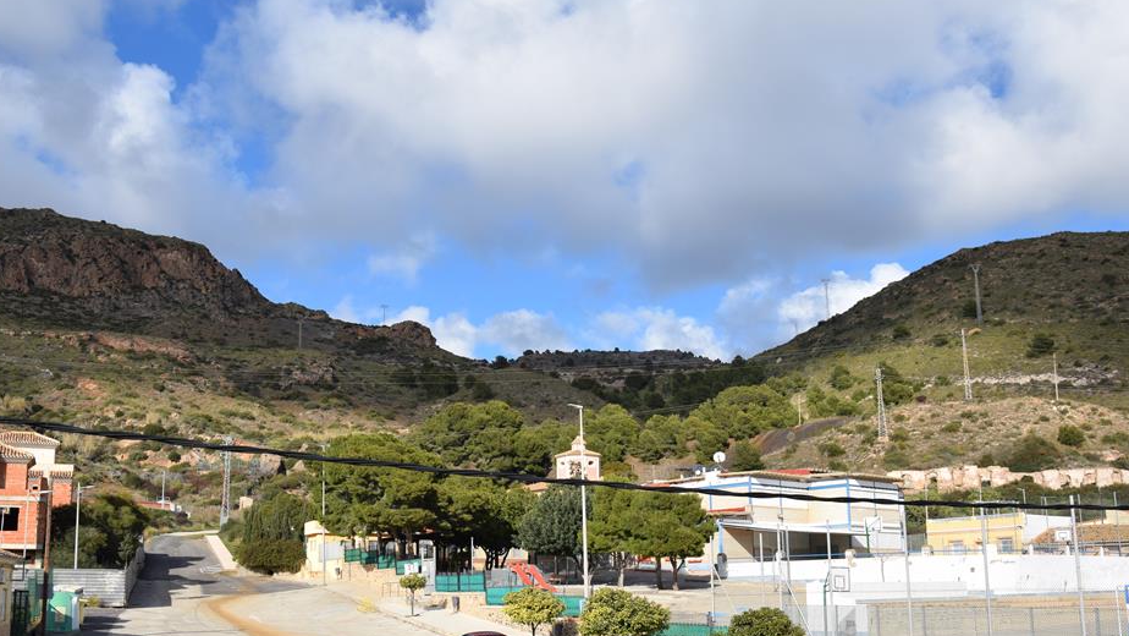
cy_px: 403
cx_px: 533
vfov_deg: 32.2
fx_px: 1095
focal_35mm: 37
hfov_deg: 54.5
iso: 200
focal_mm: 21
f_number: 10
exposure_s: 1/400
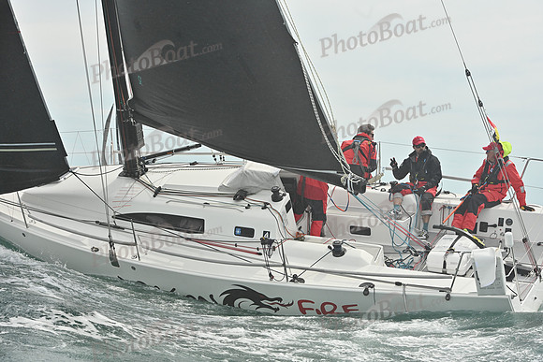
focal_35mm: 82
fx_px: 1237
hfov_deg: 24.8
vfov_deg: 16.7
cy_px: 181
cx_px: 272
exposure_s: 1/1250
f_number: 9
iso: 320
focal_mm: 82
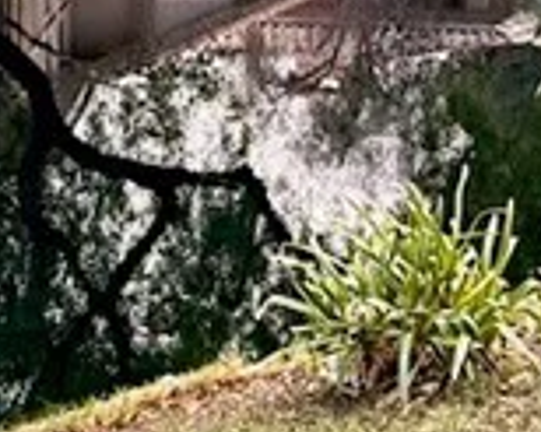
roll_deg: -0.5
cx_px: 165
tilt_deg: -4.0
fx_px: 1456
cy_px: -242
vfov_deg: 15.4
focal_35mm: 91
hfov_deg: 20.9
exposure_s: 1/99
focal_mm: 2.22
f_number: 2.2
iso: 80
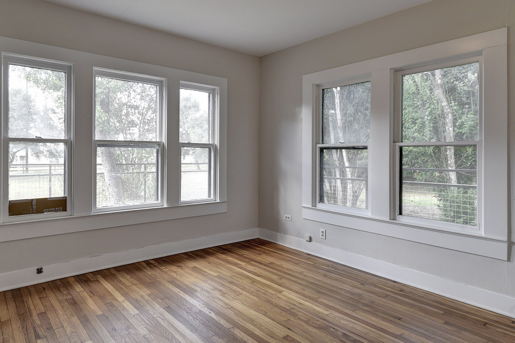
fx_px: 315
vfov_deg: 57.0
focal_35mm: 22
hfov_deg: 77.4
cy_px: 148
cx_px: 198
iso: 400
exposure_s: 1/20
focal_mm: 16
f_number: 8
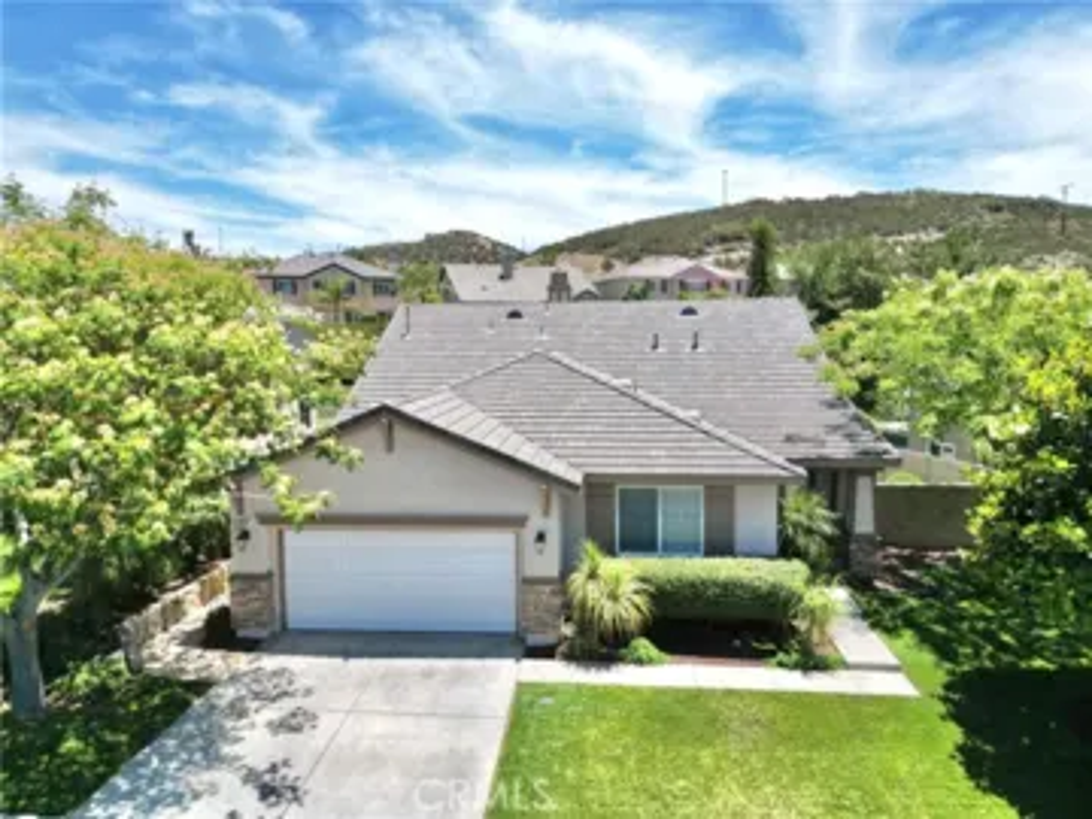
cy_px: 410
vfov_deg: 56.8
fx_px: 757
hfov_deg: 71.6
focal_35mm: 24
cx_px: 546
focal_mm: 6.72
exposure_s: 1/3200
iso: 120
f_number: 1.7
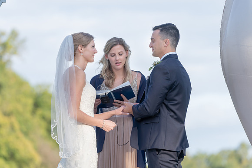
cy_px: 81
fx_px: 1455
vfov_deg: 6.6
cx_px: 127
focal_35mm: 208
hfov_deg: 9.9
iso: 100
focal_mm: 198
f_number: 4
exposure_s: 1/320
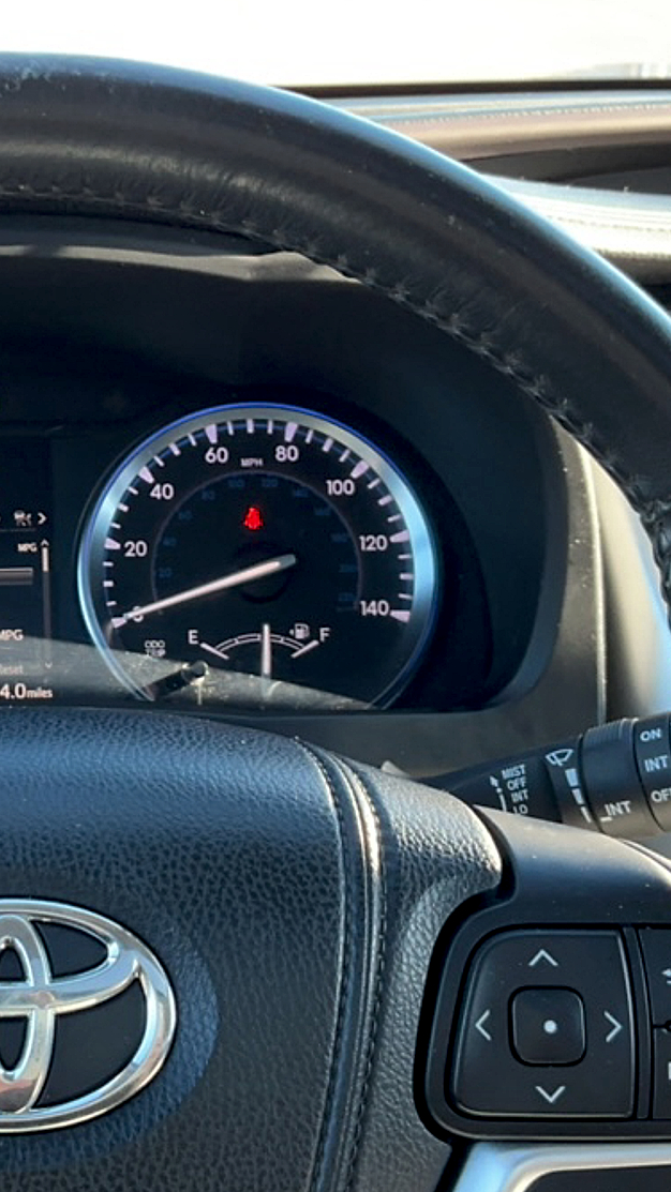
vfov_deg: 43.7
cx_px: 38
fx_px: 1487
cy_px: 615
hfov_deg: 24.5
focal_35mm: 47
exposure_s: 1/60
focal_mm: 3
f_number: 1.8
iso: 50
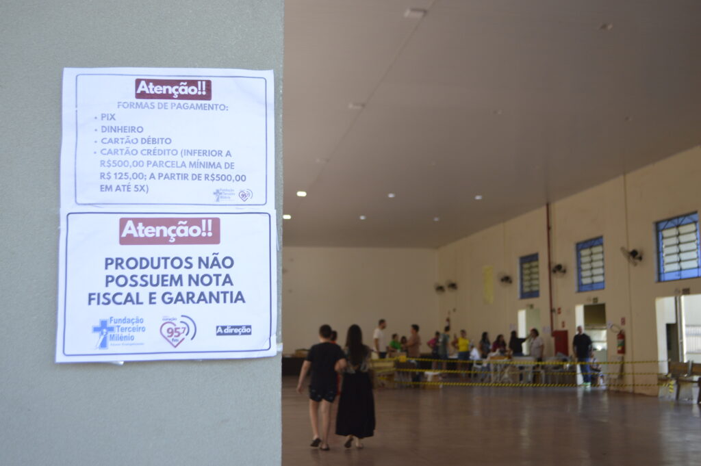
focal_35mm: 39
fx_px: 759
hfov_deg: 49.6
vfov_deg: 34.2
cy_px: 233
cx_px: 350
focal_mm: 26
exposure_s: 1/125
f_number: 4.2
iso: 360
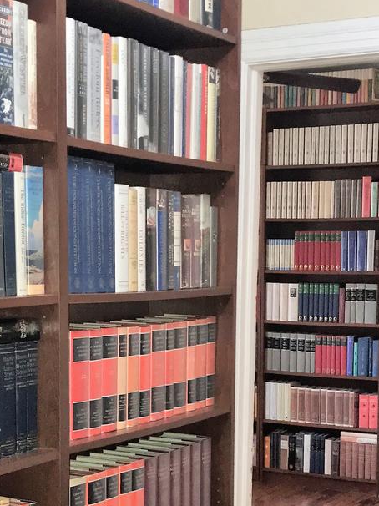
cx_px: 194
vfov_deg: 27.0
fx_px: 1037
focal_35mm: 71
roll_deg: -2.9
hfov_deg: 20.7
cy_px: 386
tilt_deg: -4.1
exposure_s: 1/30
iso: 64
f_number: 1.8
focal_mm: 3.99
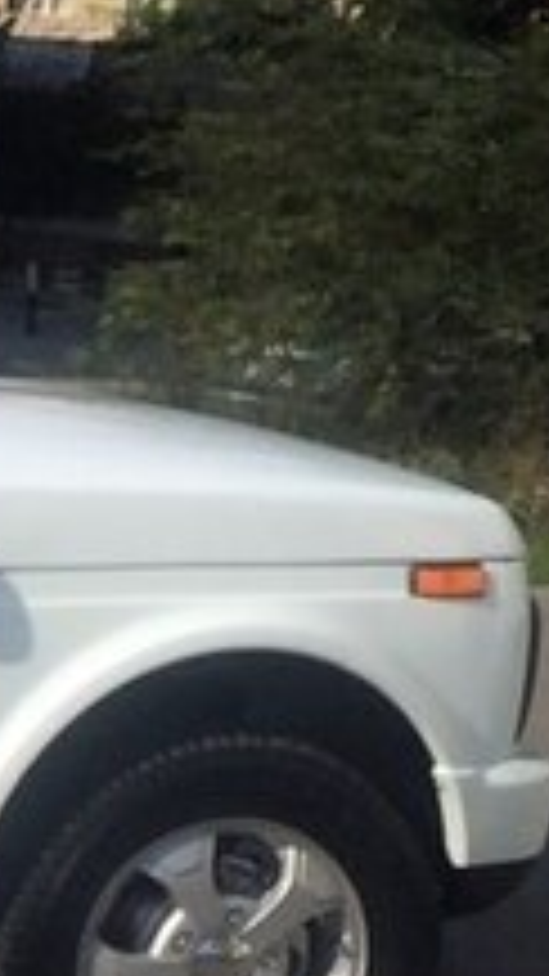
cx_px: -742
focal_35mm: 96
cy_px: 497
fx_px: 2485
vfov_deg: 22.2
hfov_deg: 10.8
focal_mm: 4.15
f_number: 2.2
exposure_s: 1/3731
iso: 32
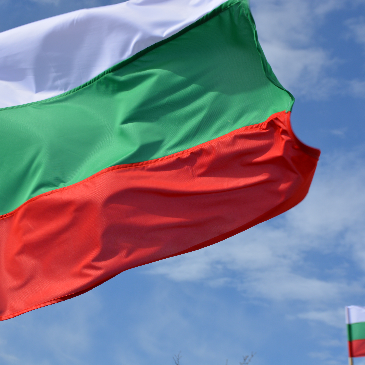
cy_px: 182
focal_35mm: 87
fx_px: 1034
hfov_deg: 20.0
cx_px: 133
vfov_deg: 20.0
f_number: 9
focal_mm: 45
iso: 100
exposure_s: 1/320
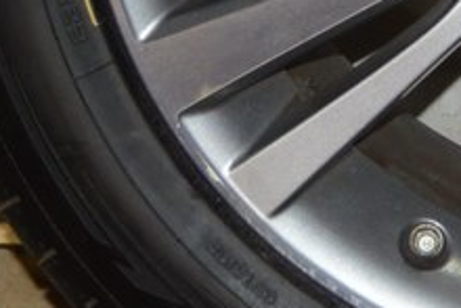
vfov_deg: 5.7
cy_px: -202
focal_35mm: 237
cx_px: 627
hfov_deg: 8.5
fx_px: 3037
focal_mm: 34
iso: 1100
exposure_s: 1/60
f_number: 4.5
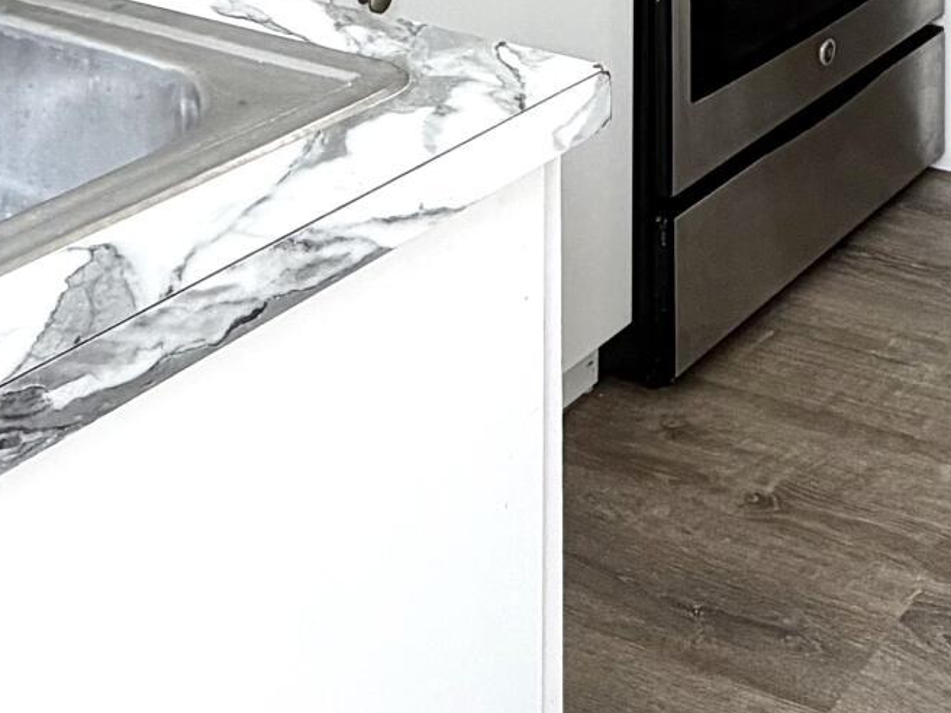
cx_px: 1093
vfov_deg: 19.3
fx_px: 1758
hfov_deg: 27.2
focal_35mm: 64
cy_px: -432
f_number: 2.2
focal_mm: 2.22
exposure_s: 1/120
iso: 100
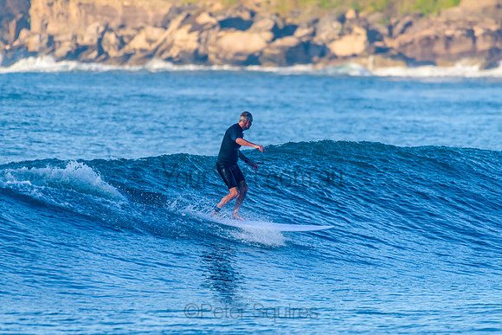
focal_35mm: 608
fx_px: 8480
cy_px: 167
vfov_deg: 2.3
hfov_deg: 3.4
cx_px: 251
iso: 560
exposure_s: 1/2000
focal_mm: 500
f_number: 5.6
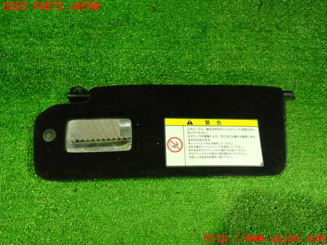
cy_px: 122
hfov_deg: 60.0
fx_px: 283
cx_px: 164
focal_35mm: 30
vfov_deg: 46.8
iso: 800
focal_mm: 5.4
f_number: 2.3
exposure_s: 1/25
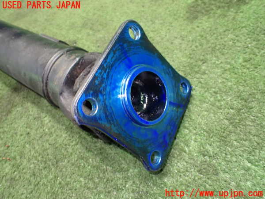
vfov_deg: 46.8
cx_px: 132
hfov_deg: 60.0
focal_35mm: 30
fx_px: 230
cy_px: 100
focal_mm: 5.4
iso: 800
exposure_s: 1/60
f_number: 2.3
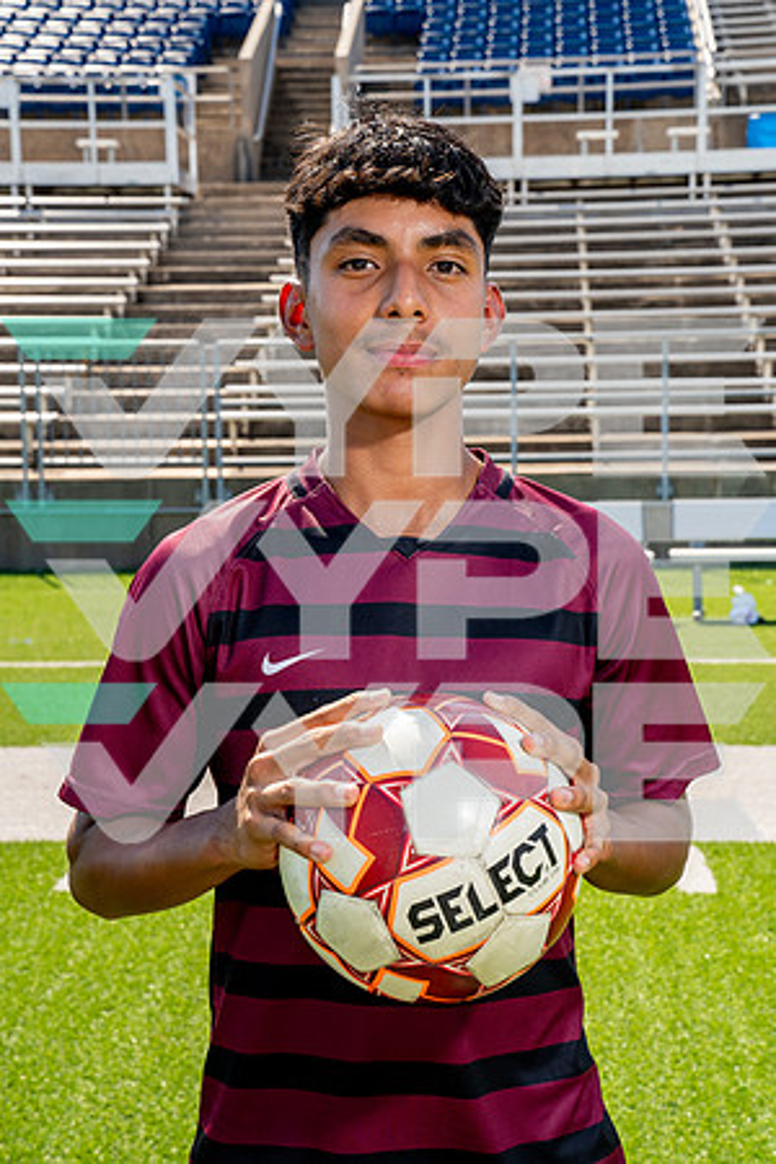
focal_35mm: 70
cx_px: 388
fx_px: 2263
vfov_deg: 28.8
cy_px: 582
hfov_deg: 19.5
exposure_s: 1/250
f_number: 11
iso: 320
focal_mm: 70
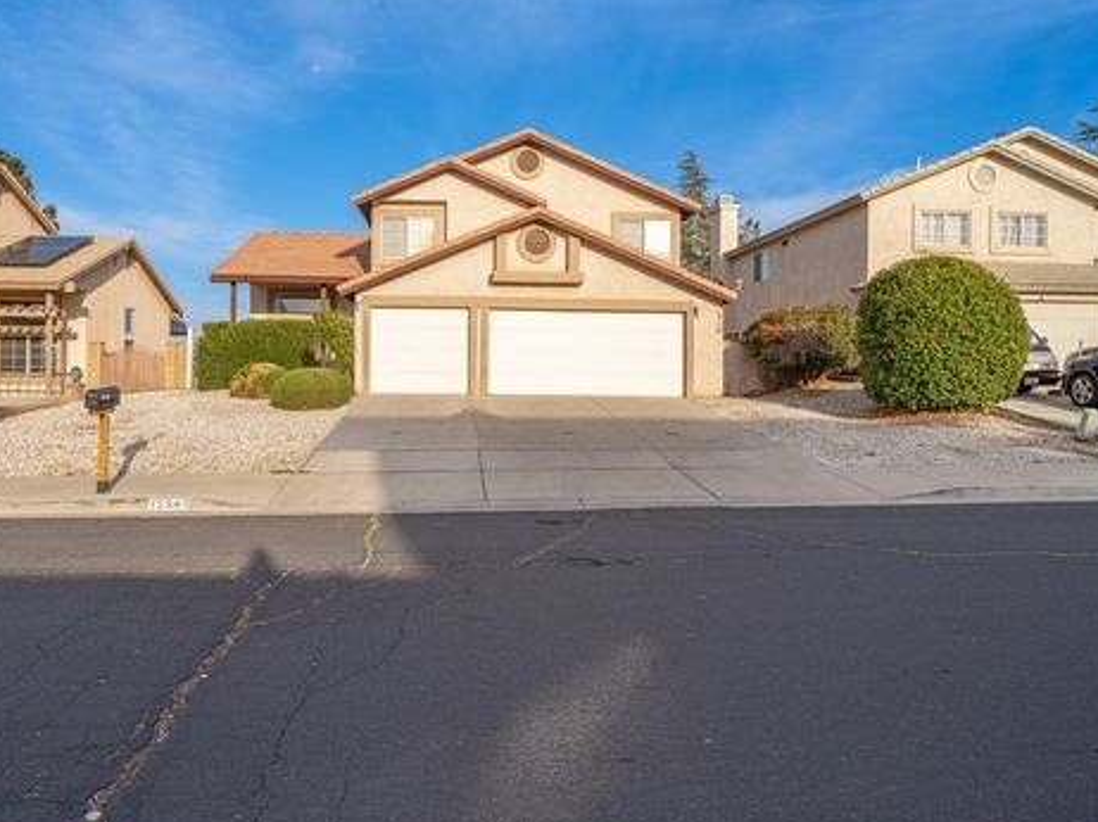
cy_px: 374
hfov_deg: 71.3
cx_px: 478
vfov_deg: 56.7
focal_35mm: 24
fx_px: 761
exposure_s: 1/320
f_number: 7.1
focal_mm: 18
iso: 100
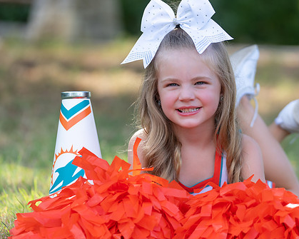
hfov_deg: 10.8
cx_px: 167
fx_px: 1584
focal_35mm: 179
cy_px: 121
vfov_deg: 8.6
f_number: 2.8
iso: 100
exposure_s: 1/400
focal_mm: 125
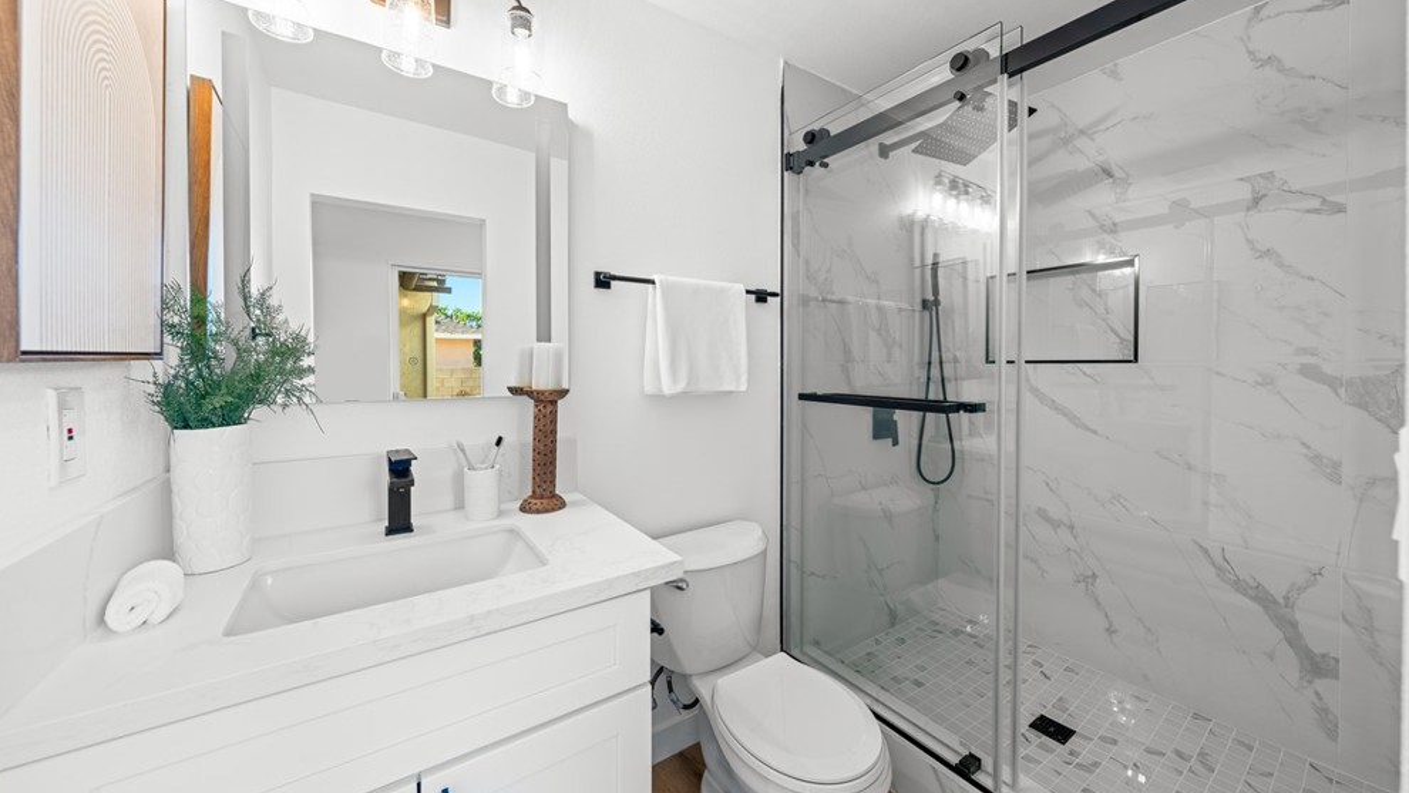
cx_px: 695
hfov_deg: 110.8
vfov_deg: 78.3
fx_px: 486
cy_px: 369
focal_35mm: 13
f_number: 6.3
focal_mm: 12
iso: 100
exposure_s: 1/5
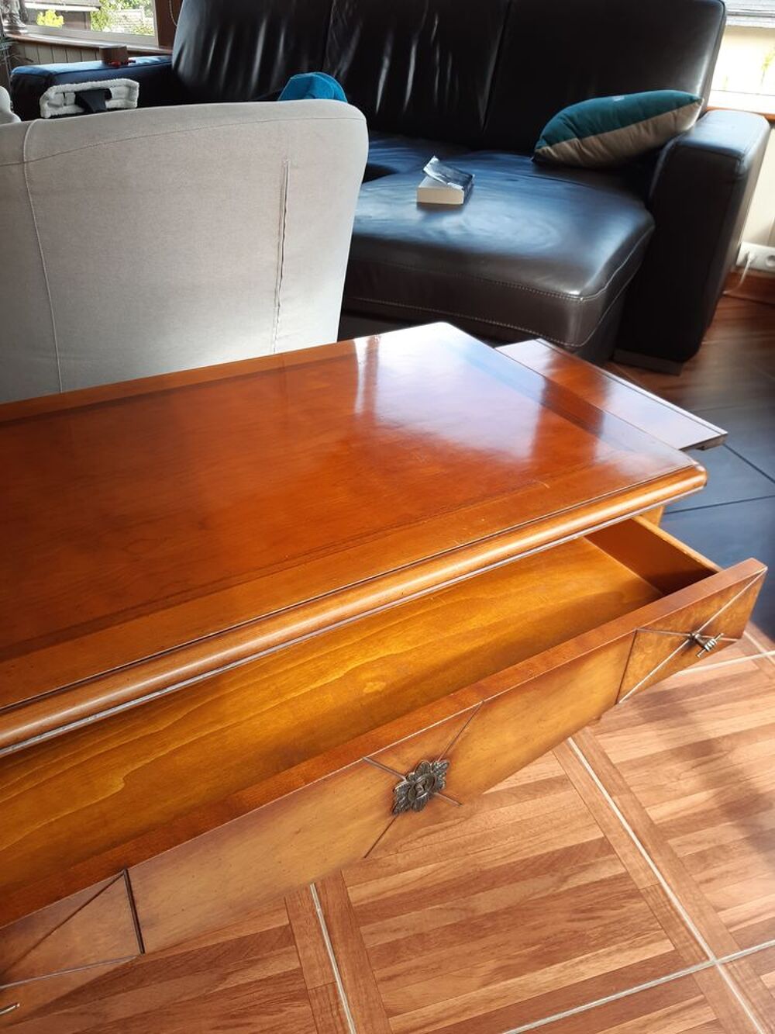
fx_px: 776
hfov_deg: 53.1
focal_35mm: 26
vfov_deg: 67.3
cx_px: 388
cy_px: 517
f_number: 1.7
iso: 40
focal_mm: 3.92
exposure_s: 1/136
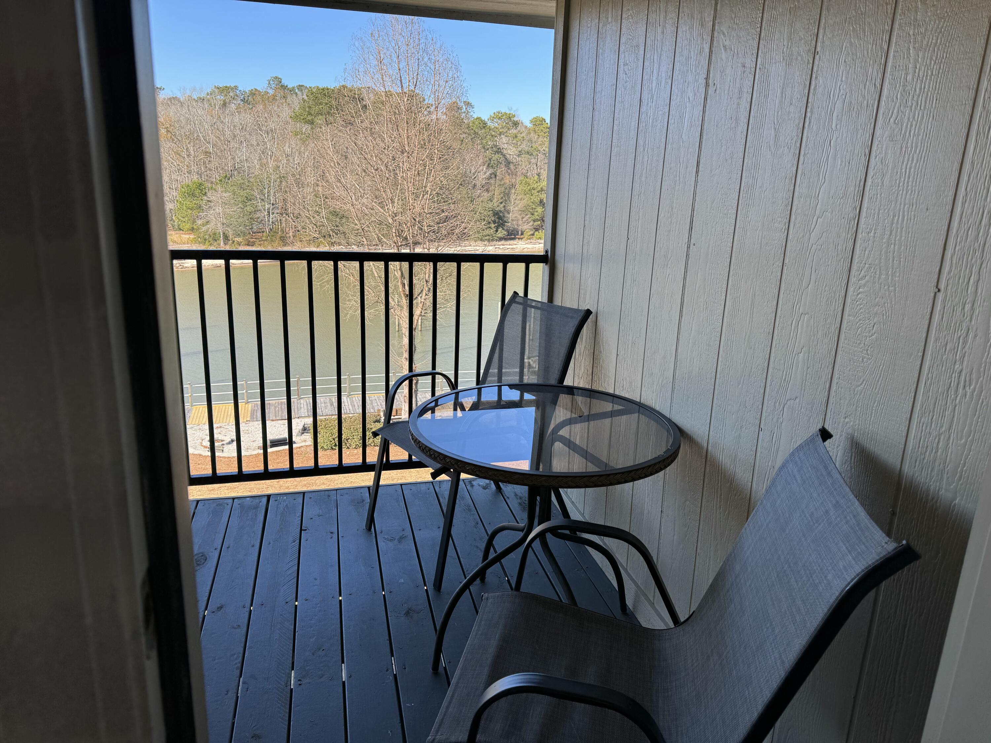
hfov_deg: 71.6
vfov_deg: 56.8
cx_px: 496
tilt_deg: -15.3
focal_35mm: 24
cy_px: 372
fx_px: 687
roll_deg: -3.4
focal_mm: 6.76
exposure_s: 1/925
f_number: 1.78
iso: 80
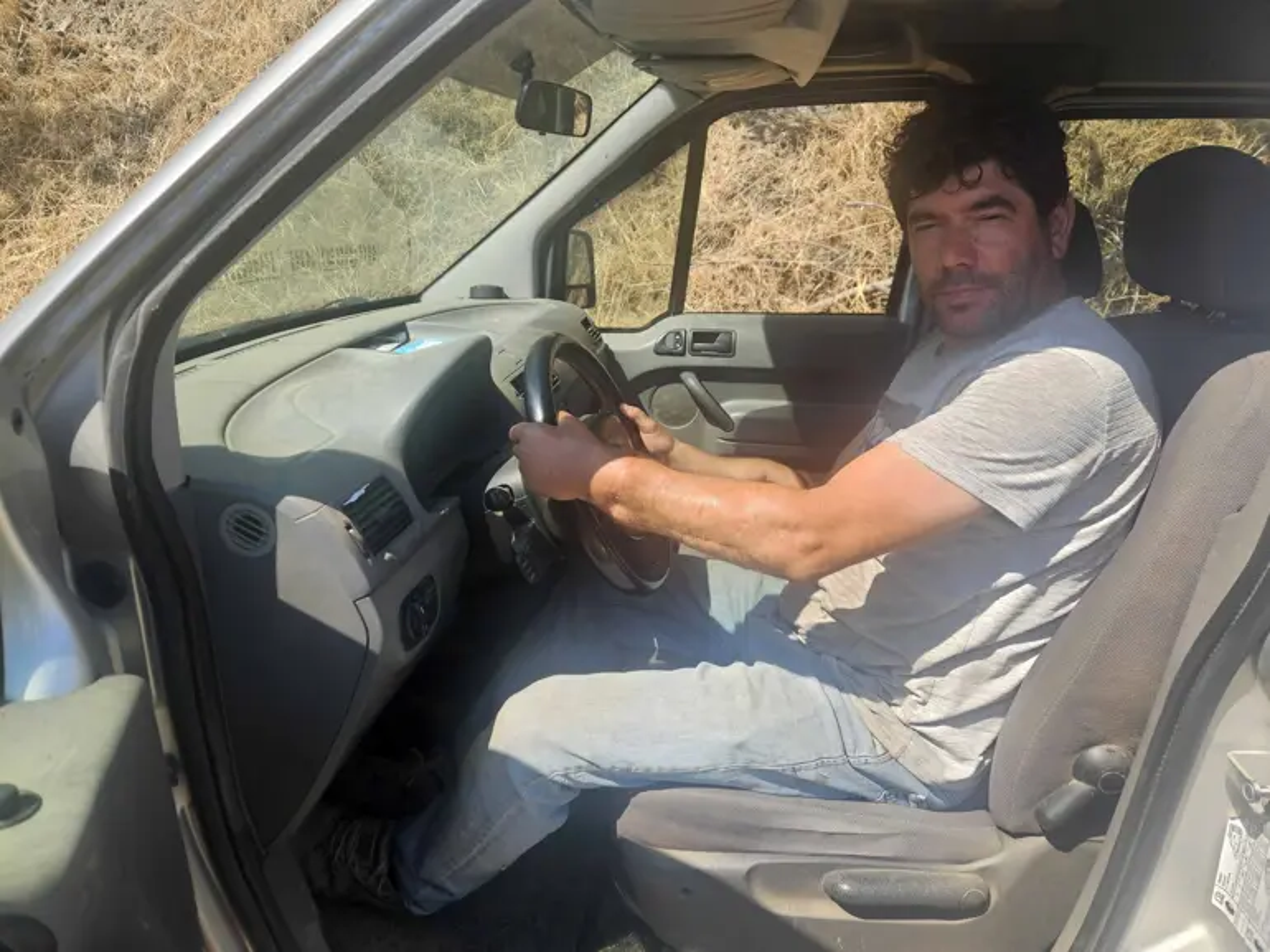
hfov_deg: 73.9
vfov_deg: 58.9
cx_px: 635
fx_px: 844
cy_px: 476
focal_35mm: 23
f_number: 1.8
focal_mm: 5.4
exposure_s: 1/740
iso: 25
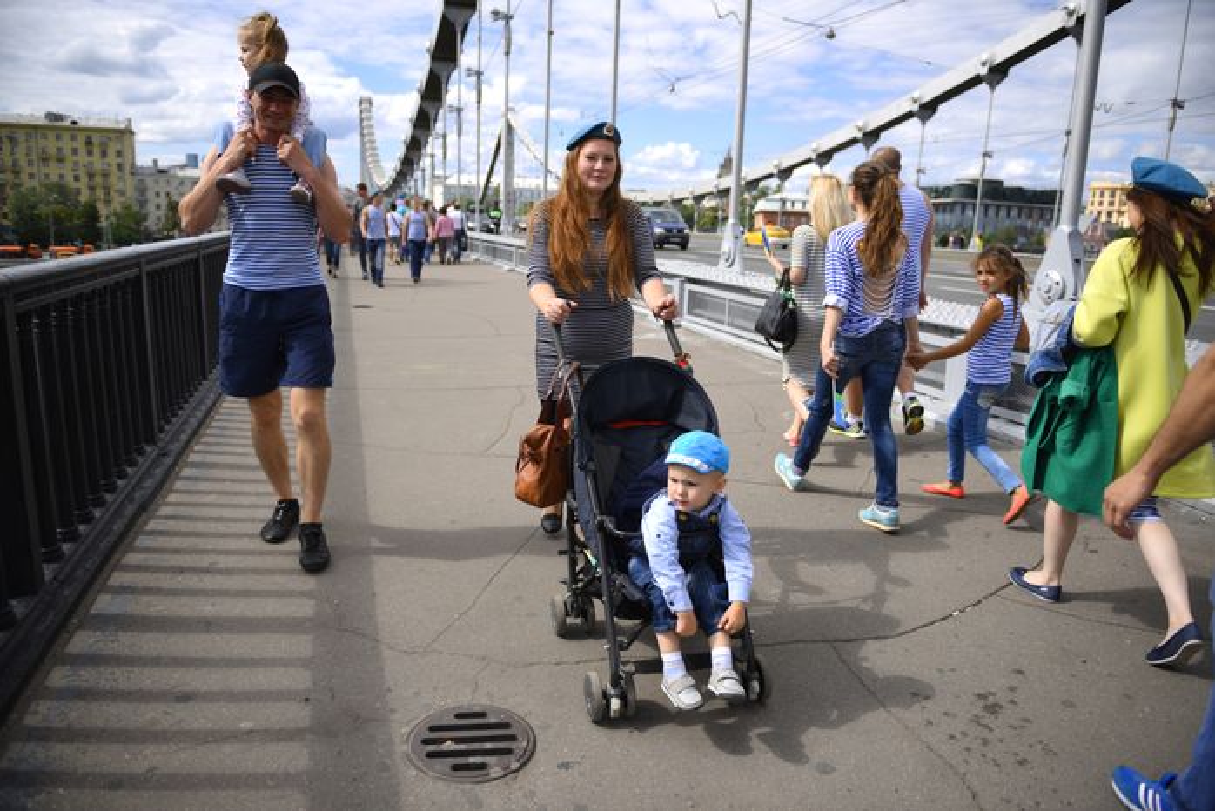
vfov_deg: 53.2
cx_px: 608
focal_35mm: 24
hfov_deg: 73.7
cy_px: 406
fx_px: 810
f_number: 2.8
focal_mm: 24
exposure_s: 1/500
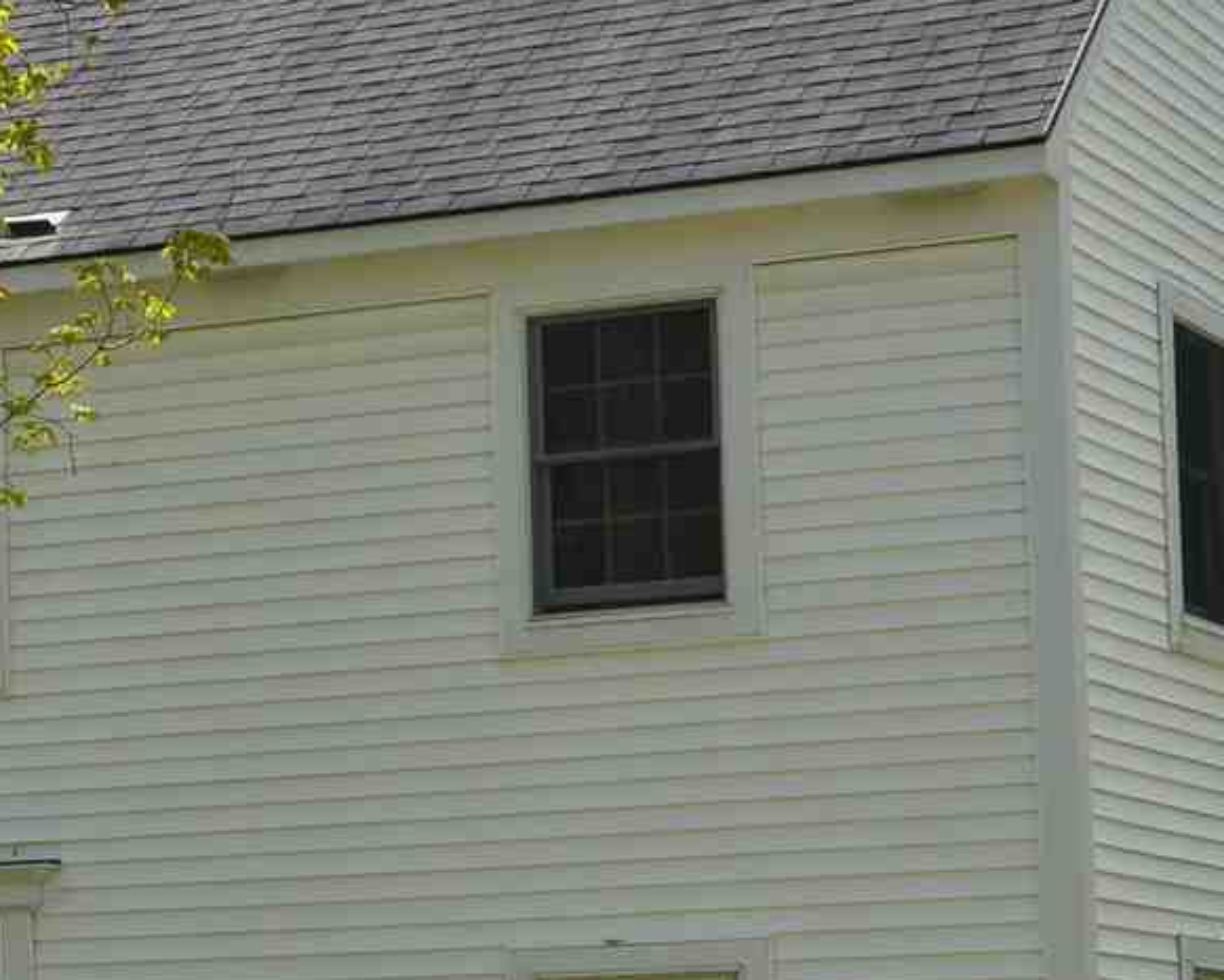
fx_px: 4842
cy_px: 717
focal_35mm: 134
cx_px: 27
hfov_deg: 14.2
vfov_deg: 11.5
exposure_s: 1/250
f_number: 10
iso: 250
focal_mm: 27
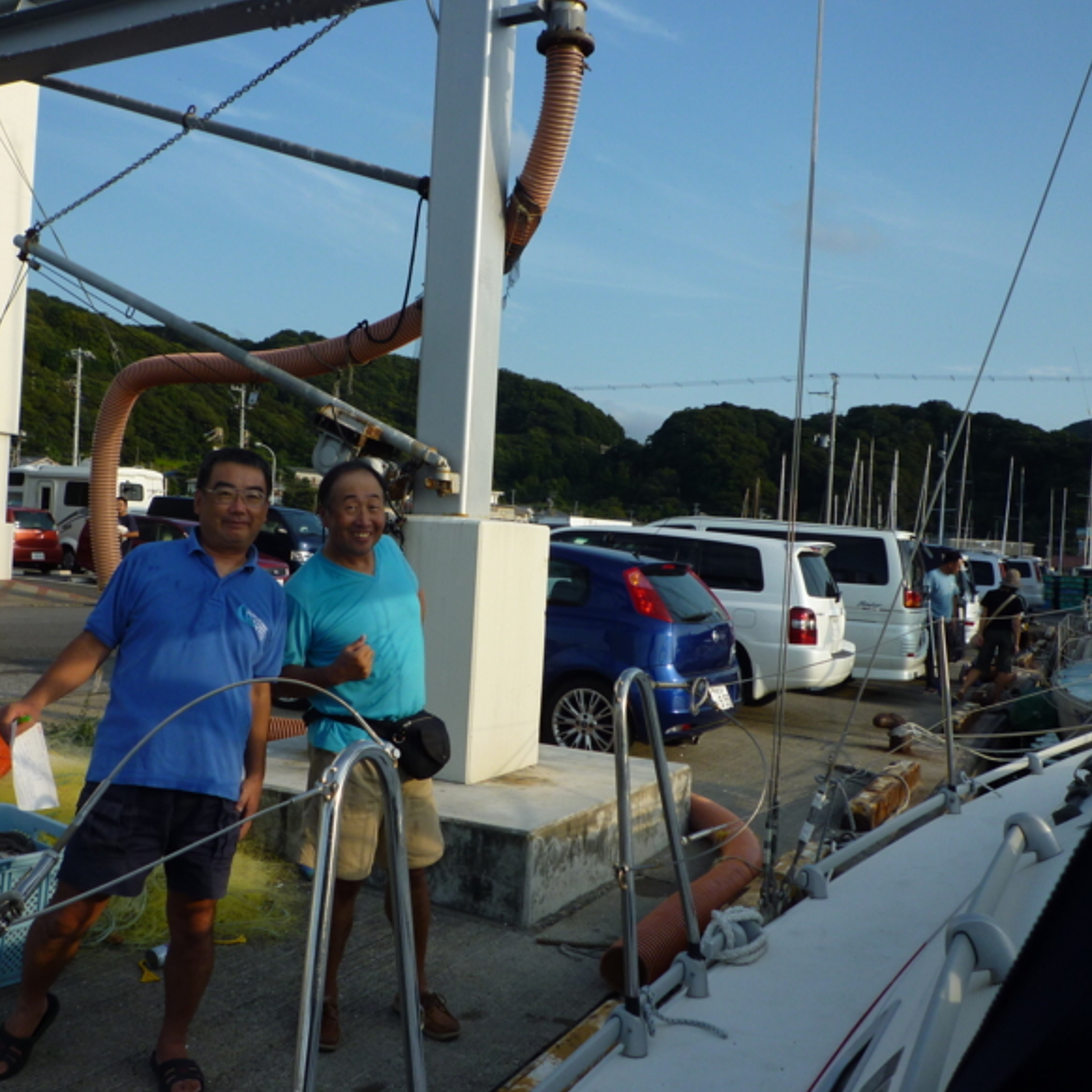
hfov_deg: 48.3
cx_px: 458
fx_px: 1213
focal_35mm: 34
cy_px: 552
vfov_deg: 48.4
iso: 80
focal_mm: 4.9
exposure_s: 1/640
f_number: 3.5
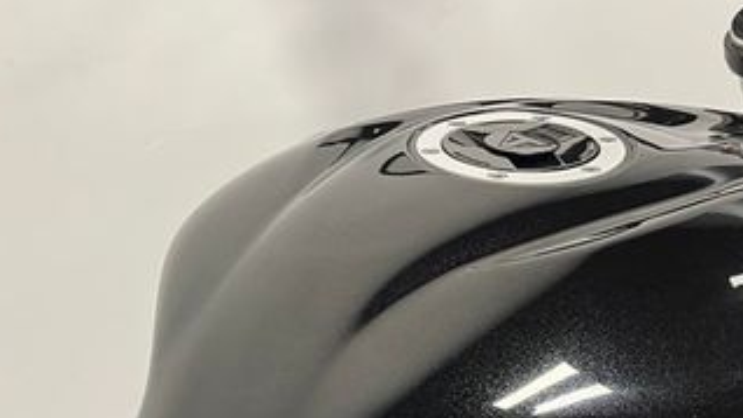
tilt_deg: -36.6
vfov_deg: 20.5
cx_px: 463
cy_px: 404
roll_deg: -1.0
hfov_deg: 36.4
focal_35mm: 57
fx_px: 1123
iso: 160
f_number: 1.6
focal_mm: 5.1
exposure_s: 1/50
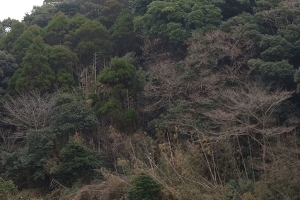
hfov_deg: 19.0
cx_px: 349
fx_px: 849
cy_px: 79
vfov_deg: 13.4
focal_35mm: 102
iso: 200
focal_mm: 24.3
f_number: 5
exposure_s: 1/125
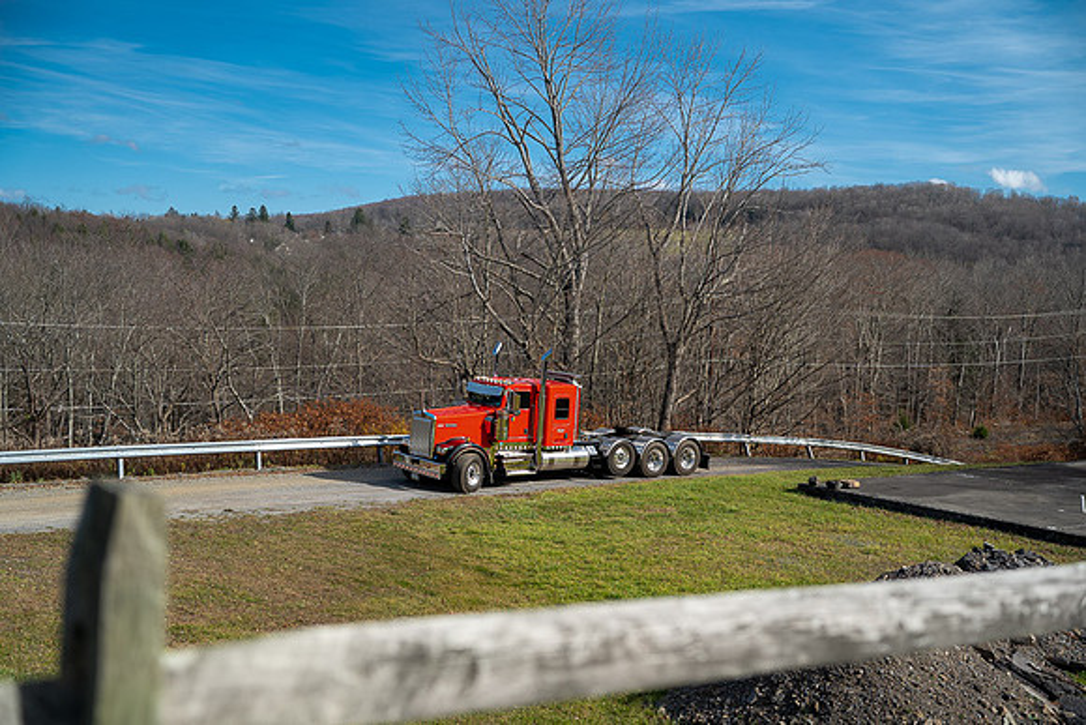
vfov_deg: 31.2
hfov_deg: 45.4
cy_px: 362
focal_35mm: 43
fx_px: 1297
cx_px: 543
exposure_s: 1/60
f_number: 2.2
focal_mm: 43
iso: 100
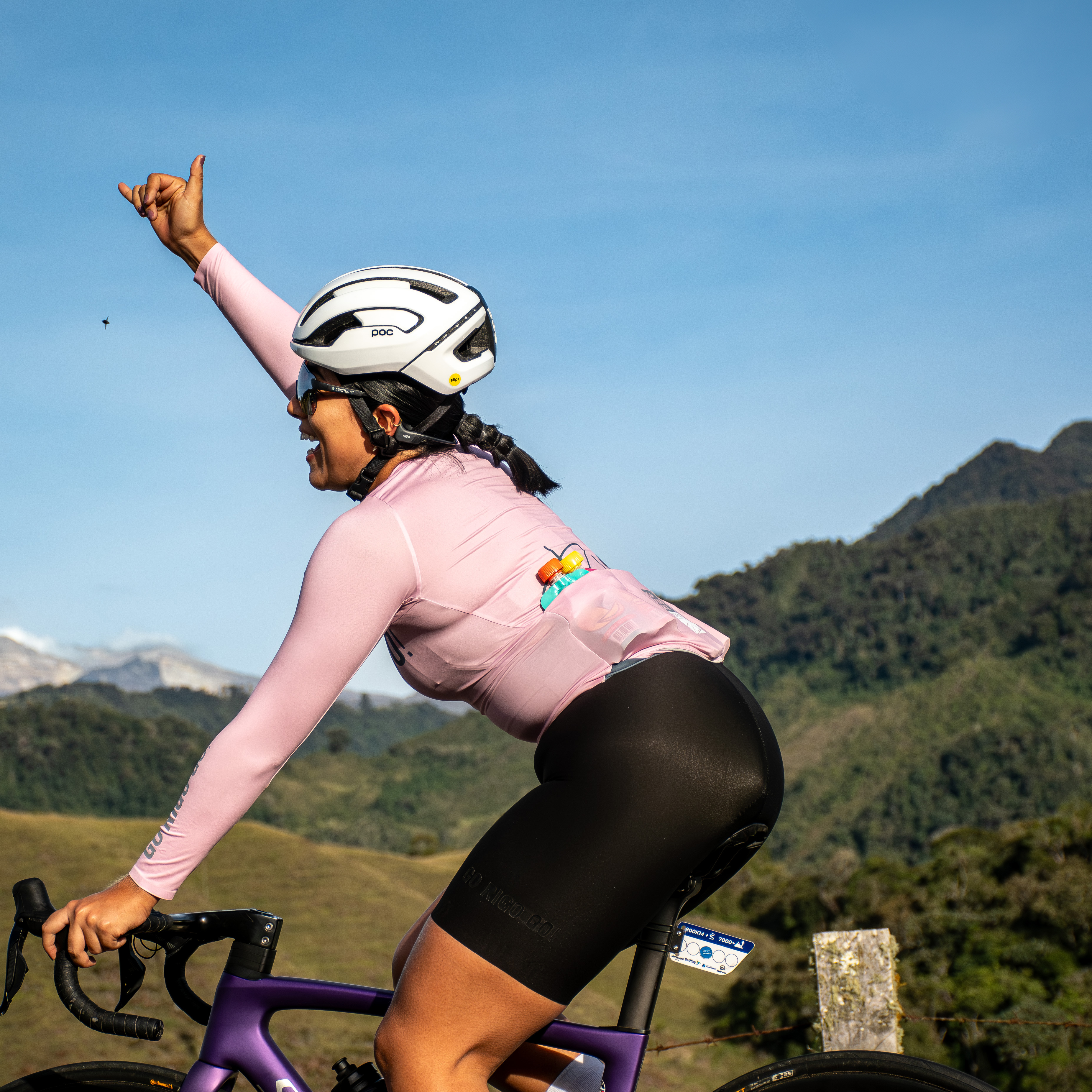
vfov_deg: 15.2
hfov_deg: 15.1
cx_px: 422
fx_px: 4104
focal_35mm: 115
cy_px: 547
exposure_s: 1/4000
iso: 640
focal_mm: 60
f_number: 5.6
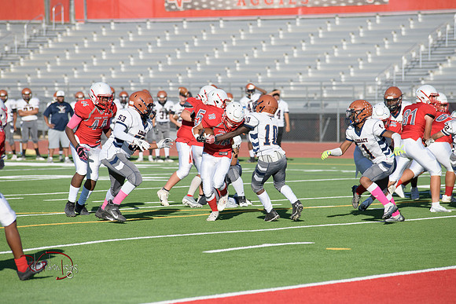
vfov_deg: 6.9
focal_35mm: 200
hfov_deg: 10.3
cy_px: 152
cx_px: 228
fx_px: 2534
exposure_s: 1/5000
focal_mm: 200
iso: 500
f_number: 5
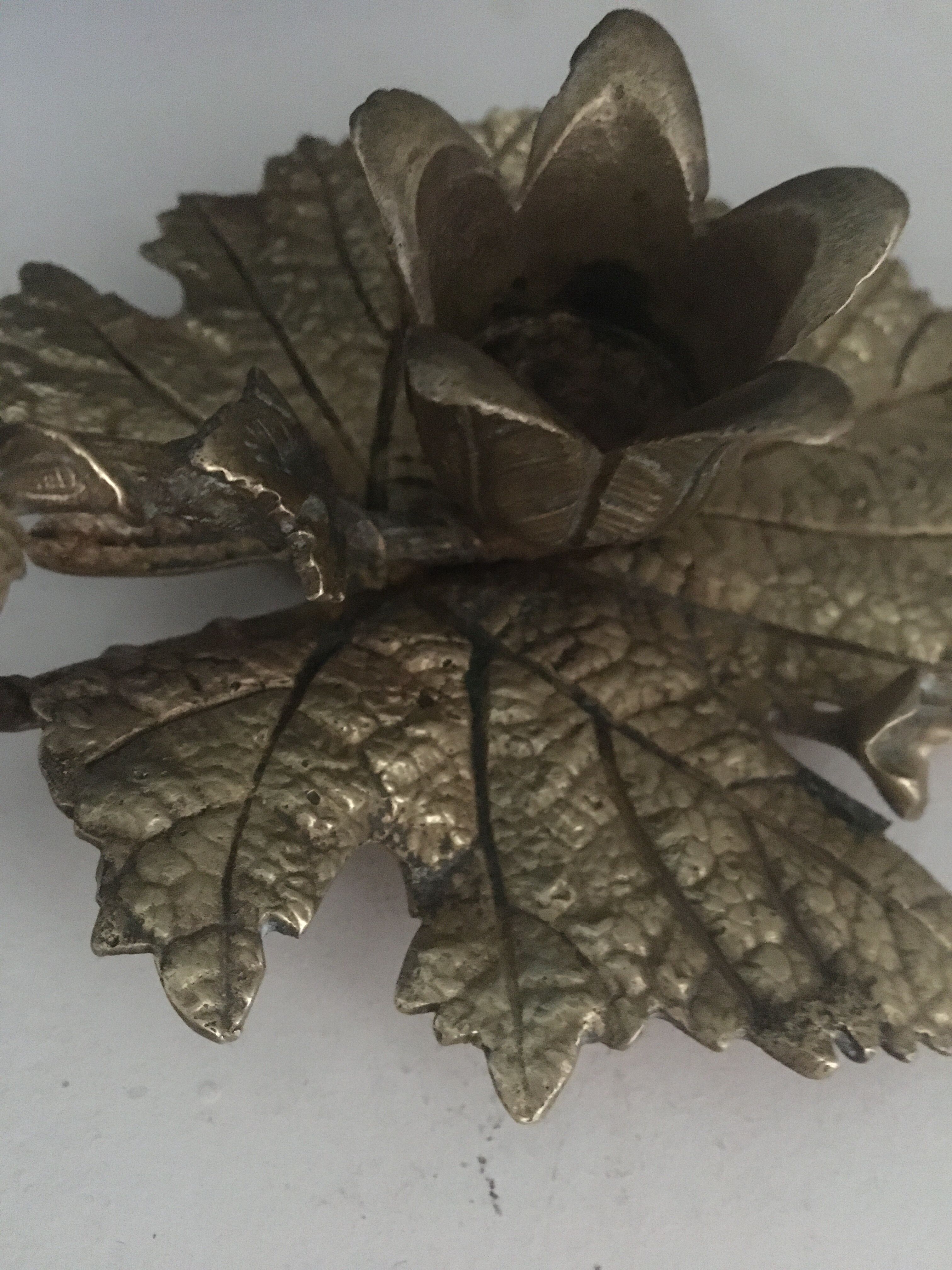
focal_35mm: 29
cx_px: 476
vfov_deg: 61.7
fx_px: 1063
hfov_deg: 48.2
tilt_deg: -61.4
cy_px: 635
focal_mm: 4.15
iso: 1000
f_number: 2.2
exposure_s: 1/17
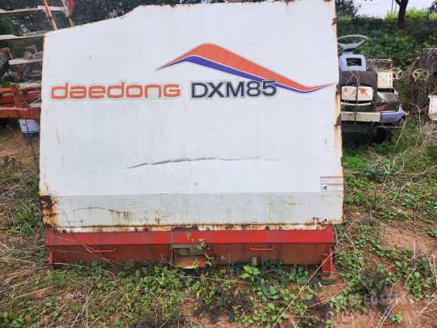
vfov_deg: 58.9
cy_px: 164
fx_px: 290
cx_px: 218
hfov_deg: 73.9
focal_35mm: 23
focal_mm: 5.4
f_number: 1.8
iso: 32
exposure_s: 1/180
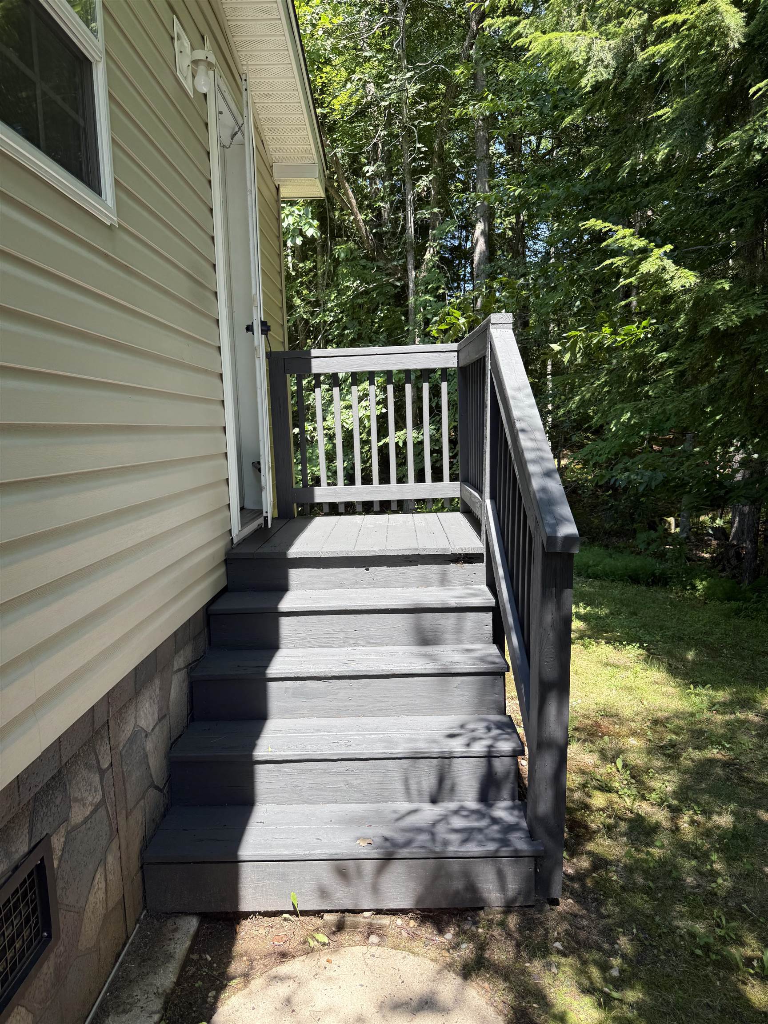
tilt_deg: -6.1
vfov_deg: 71.6
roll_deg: +1.8
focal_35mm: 24
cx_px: 384
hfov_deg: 56.8
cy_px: 512
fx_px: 710
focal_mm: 6.76
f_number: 1.78
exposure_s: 1/750
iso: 80
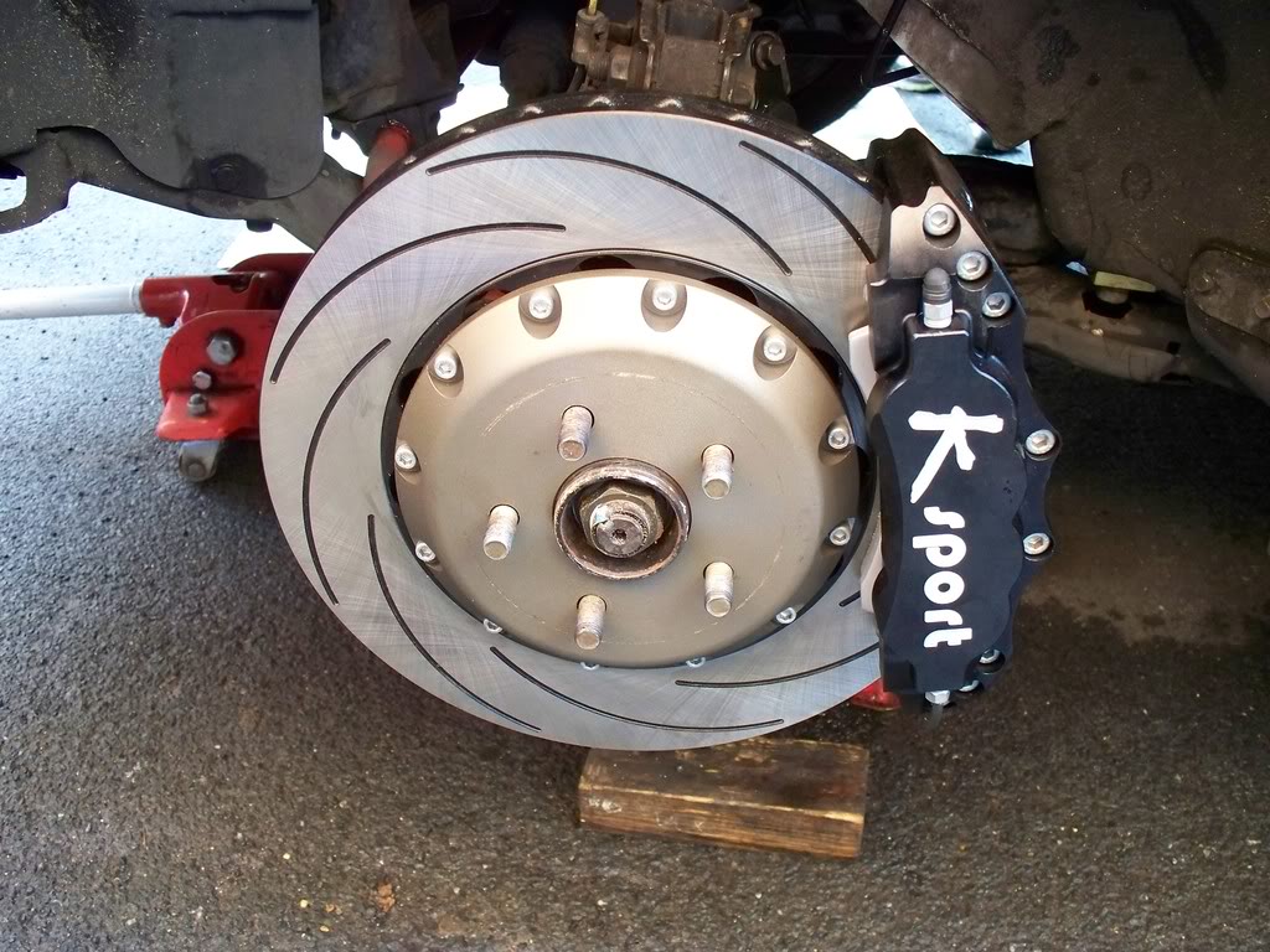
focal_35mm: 36
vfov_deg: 39.7
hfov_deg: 51.4
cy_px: 476
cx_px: 635
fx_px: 1321
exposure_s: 1/60
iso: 400
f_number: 2.8
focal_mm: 7.54
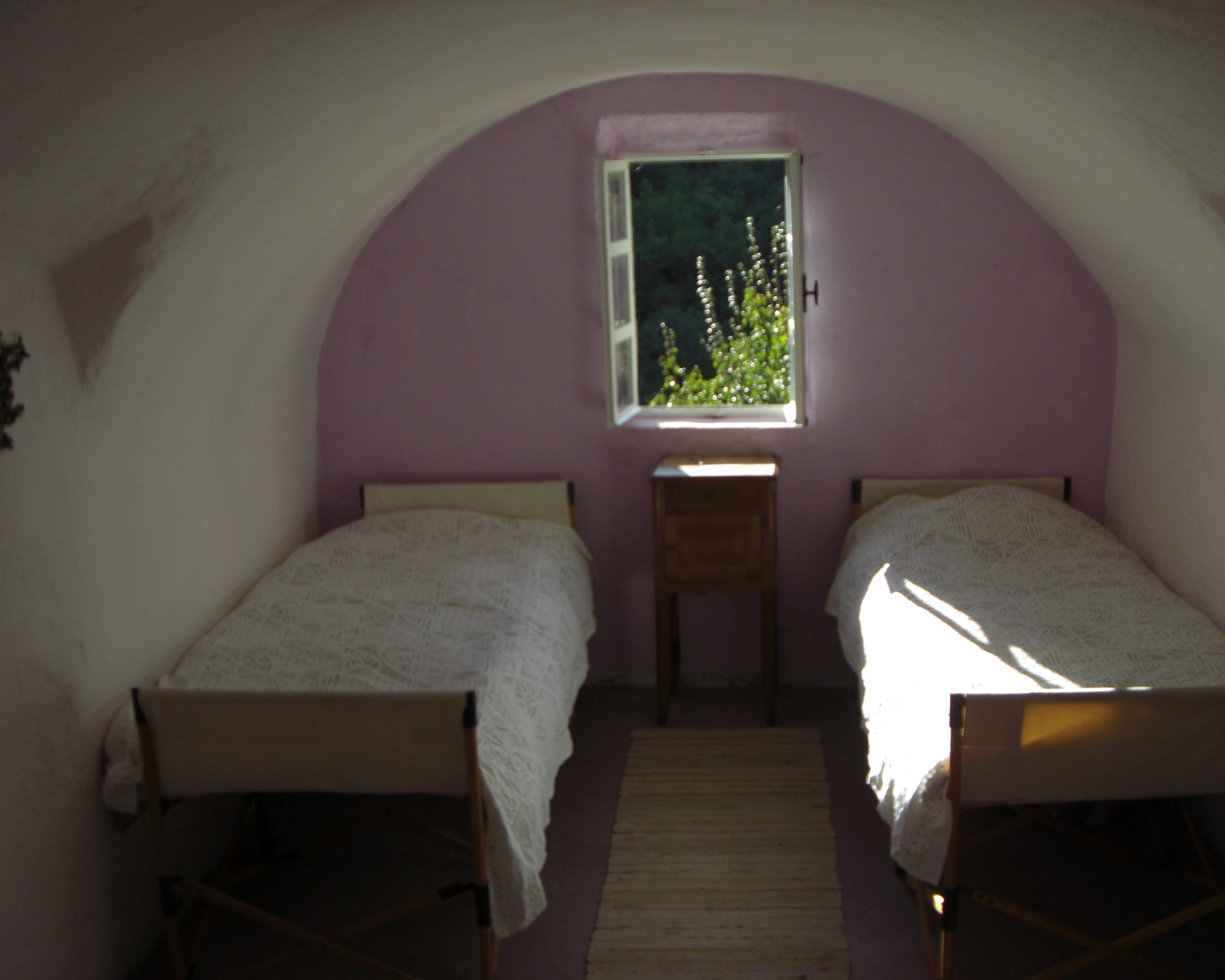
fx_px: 1450
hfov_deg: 45.8
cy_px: 485
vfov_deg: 37.3
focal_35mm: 40
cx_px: 651
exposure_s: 1/320
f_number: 2.7
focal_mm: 6.2
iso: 64
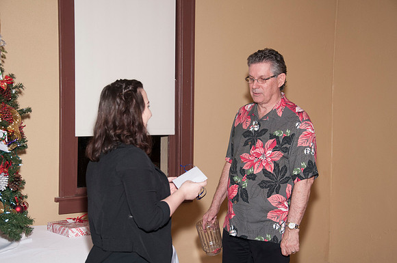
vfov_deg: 22.6
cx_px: 198
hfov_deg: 33.4
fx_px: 661
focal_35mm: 60
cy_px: 132
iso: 800
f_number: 5.6
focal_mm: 40
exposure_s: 1/80
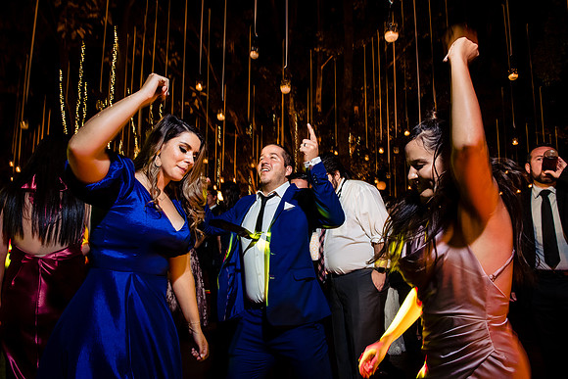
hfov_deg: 73.7
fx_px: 379
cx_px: 284
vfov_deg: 53.2
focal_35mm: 24
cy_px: 190
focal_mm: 24
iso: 2000
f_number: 7.1
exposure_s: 1/30
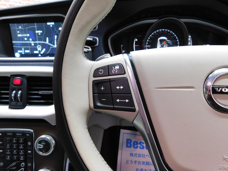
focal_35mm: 23
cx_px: 114
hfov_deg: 73.9
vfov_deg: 58.9
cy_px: 86
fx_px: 151
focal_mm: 4
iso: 400
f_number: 3
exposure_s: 1/15
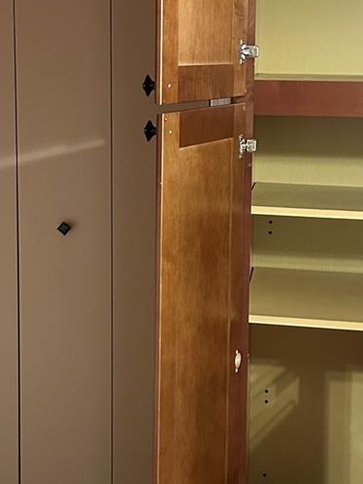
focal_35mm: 74
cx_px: 172
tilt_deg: -6.3
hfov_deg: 19.9
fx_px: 1034
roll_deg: -1.6
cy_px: 176
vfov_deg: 26.2
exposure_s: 1/40
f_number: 1.78
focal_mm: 6.86
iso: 640
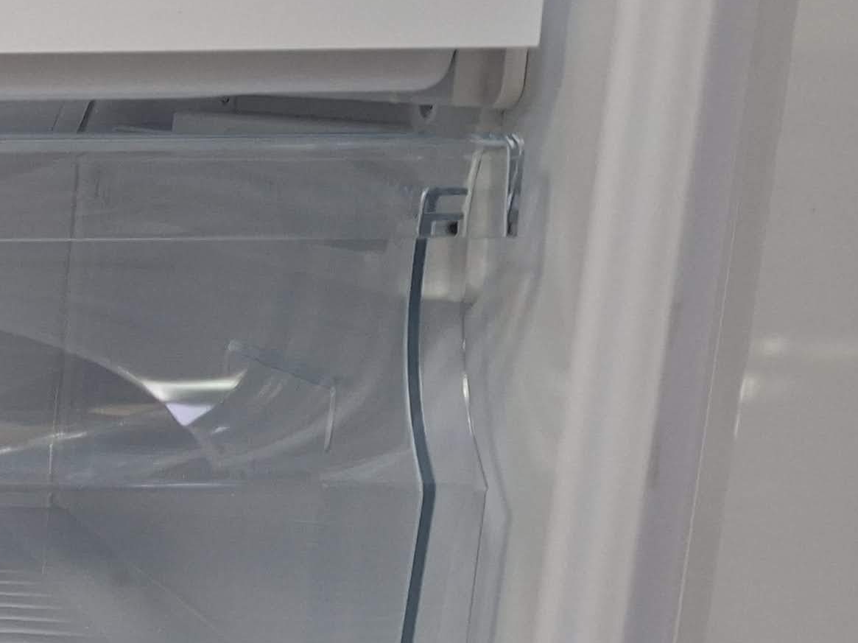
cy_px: 535
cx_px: -495
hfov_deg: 20.5
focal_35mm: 79
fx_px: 1958
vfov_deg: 18.4
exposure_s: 1/60
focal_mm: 5.54
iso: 320
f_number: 1.8
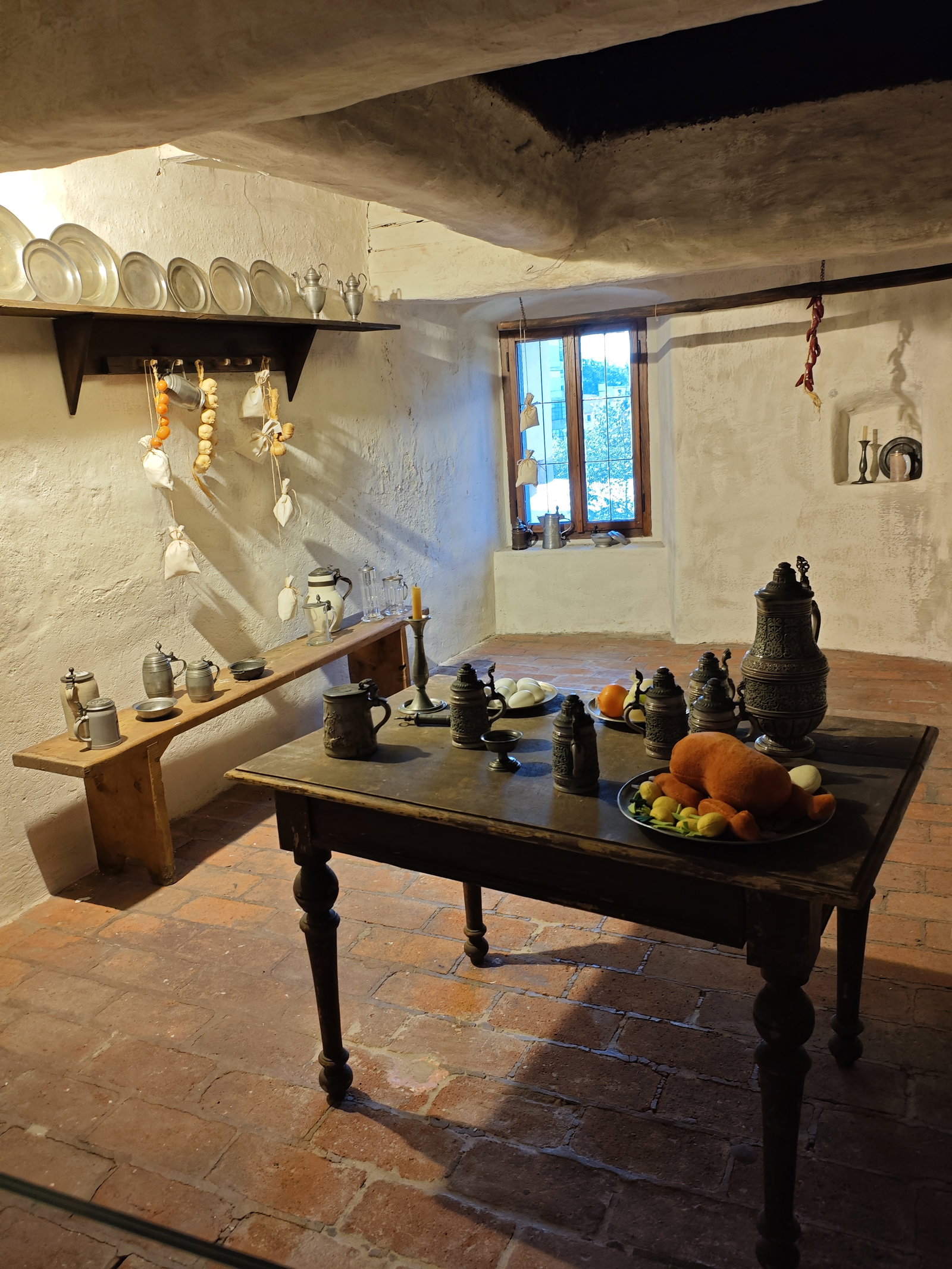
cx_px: 476
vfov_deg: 67.3
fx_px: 953
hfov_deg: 53.1
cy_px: 634
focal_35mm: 26
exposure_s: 1/25
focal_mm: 4.94
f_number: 1.59
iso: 64
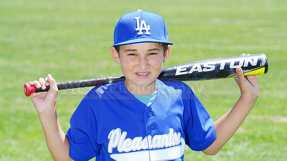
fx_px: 1454
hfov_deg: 11.3
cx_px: 143
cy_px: 85
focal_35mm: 191
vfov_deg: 6.4
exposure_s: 1/200
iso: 200
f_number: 9
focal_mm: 181
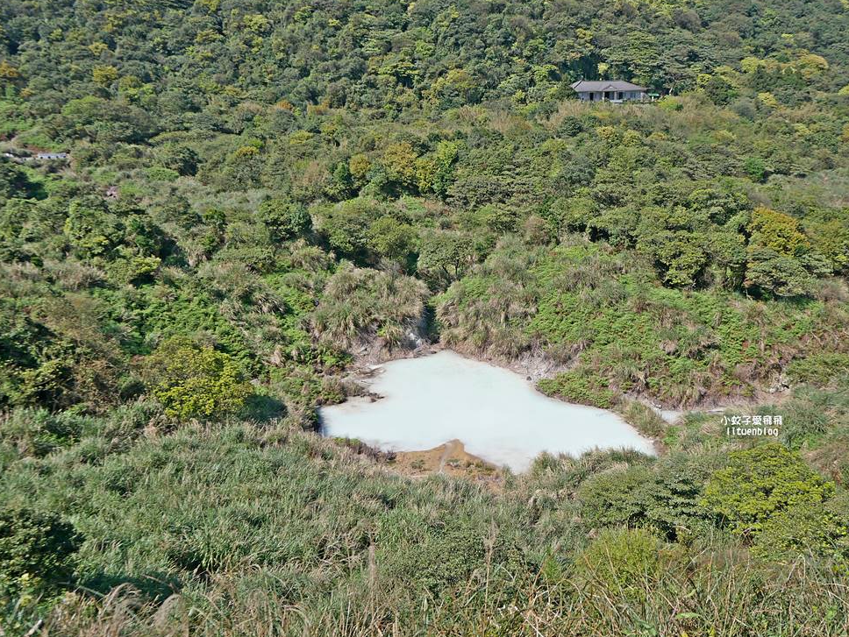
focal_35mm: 31
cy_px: 318
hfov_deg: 58.3
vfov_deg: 45.5
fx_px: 761
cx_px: 434
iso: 200
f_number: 5
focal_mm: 15
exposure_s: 1/800
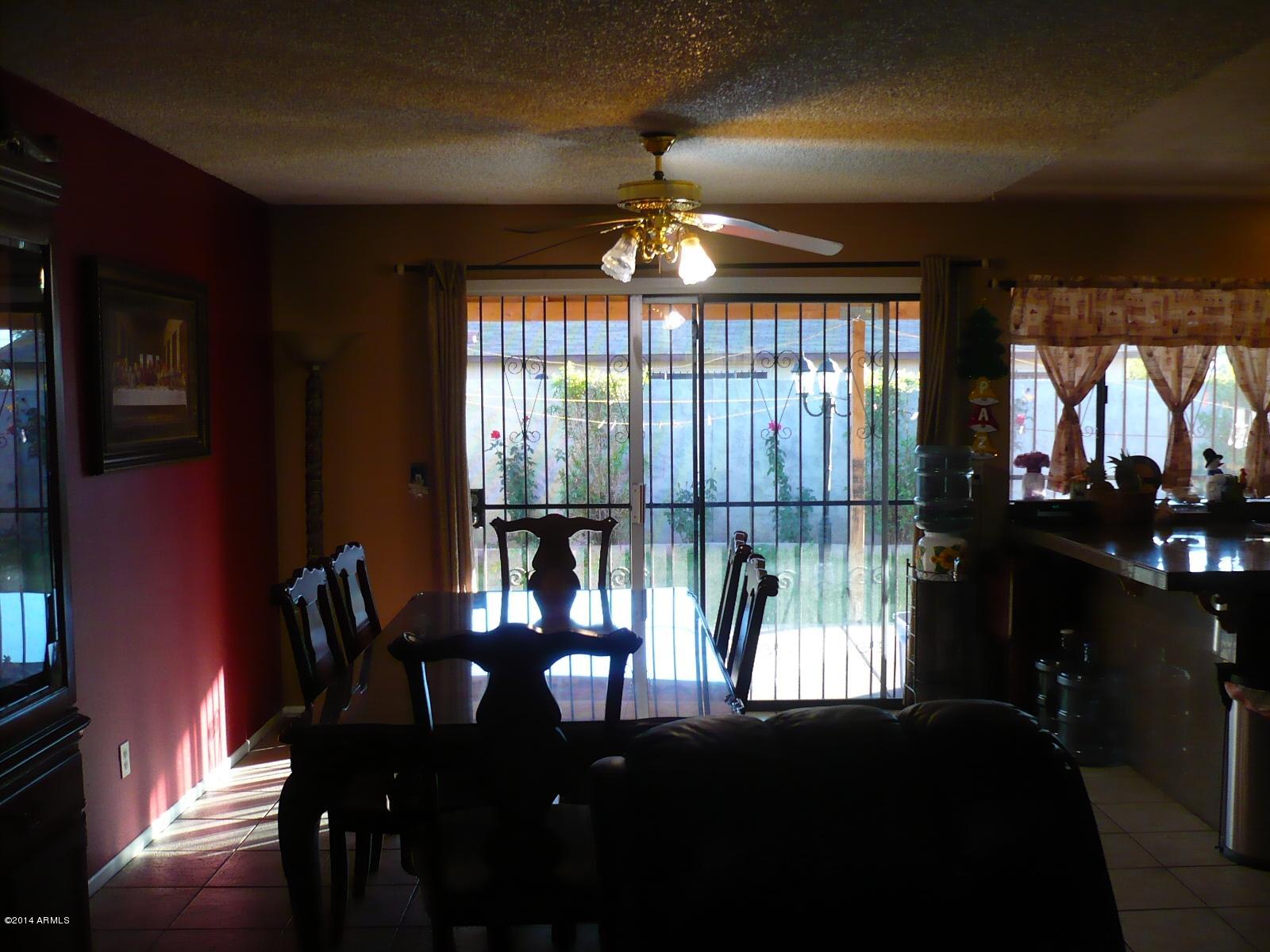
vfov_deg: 40.7
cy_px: 476
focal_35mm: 35
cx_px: 635
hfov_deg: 52.6
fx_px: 1284
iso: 200
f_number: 2.8
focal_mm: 5.8
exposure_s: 1/25
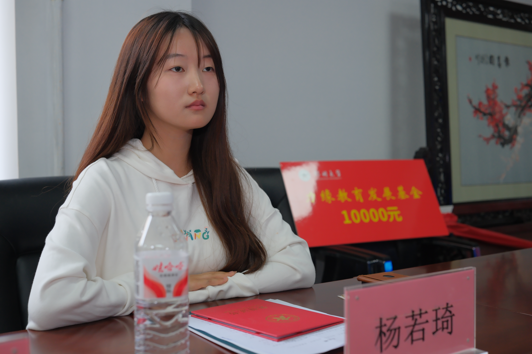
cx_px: 266
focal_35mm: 41
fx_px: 606
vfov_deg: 32.6
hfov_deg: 47.4
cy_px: 177
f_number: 2.8
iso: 500
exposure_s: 1/160
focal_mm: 27
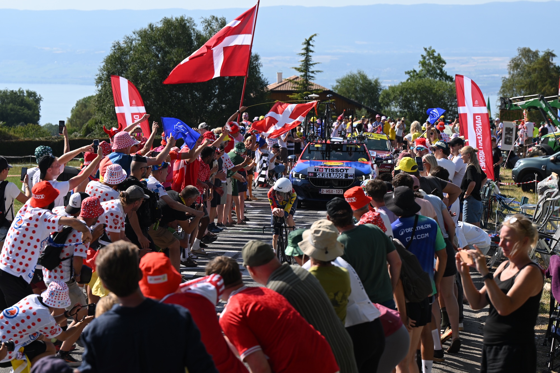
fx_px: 1680
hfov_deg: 18.9
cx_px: 280
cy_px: 186
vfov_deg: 12.7
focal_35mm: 108
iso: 100
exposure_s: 1/1000
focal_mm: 72
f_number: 4
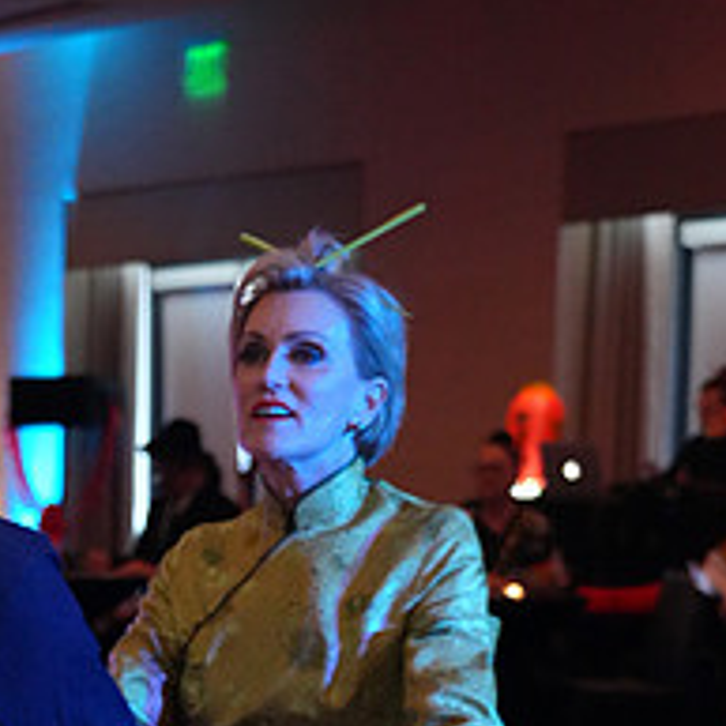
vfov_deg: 15.2
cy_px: 925
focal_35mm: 110
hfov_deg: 15.6
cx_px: 58
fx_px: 2610
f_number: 4
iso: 6400
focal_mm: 43
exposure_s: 1/200
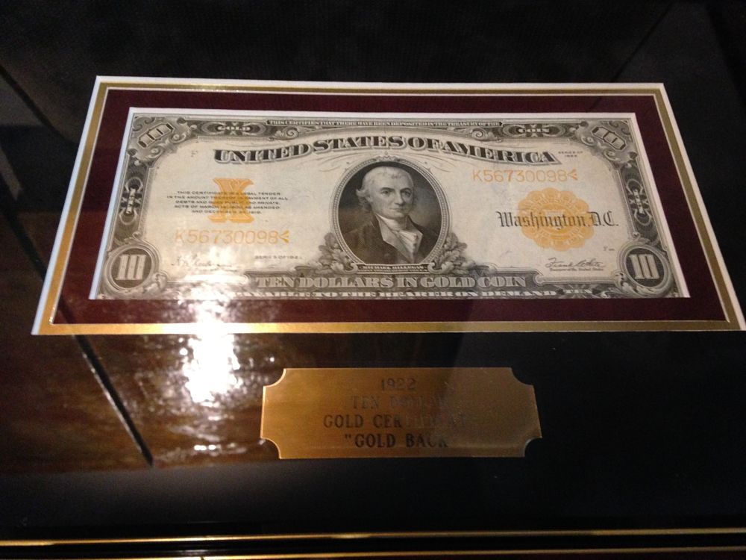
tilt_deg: -60.5
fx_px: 711
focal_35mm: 33
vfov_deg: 42.9
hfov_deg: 55.4
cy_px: 280
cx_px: 373
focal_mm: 4.12
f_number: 2.4
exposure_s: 1/15
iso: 400
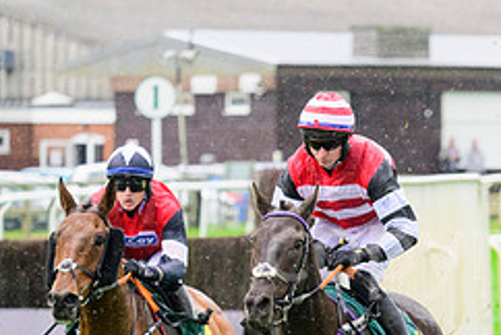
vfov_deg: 2.9
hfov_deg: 4.3
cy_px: 382
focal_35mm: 479
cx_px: 538
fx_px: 6674
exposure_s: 1/1250
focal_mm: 200
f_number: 5.6
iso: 2000
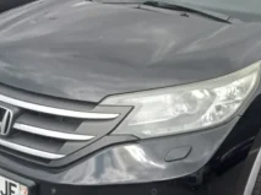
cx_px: 191
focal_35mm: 79
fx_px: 595
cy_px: 59
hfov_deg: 24.5
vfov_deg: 18.5
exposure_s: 1/661
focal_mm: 3.46
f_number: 2.2
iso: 100
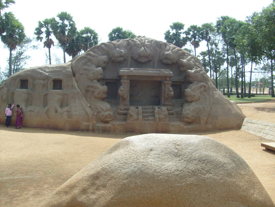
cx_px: 138
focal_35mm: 35
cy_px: 104
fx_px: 278
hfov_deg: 52.6
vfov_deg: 40.7
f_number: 7.1
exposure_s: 1/180
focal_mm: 5.8
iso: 80
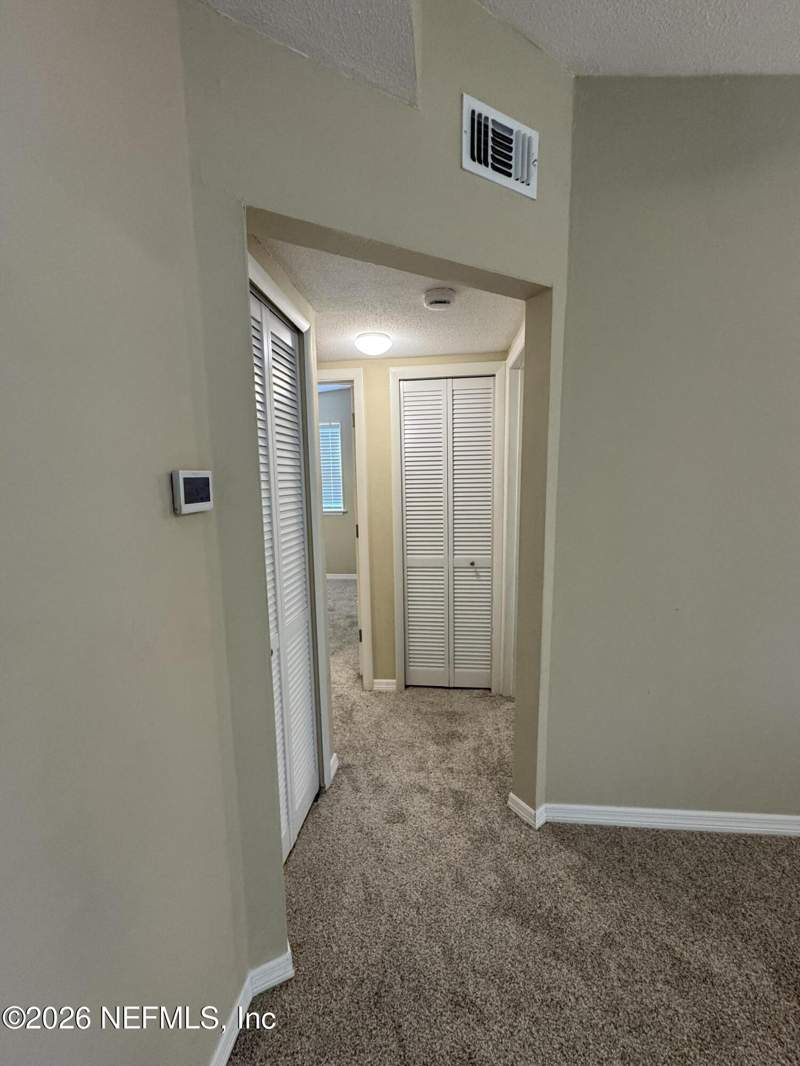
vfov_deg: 102.1
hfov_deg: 85.7
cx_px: 400
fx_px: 431
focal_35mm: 14
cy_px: 533
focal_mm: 2.22
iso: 250
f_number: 2.2
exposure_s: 1/120
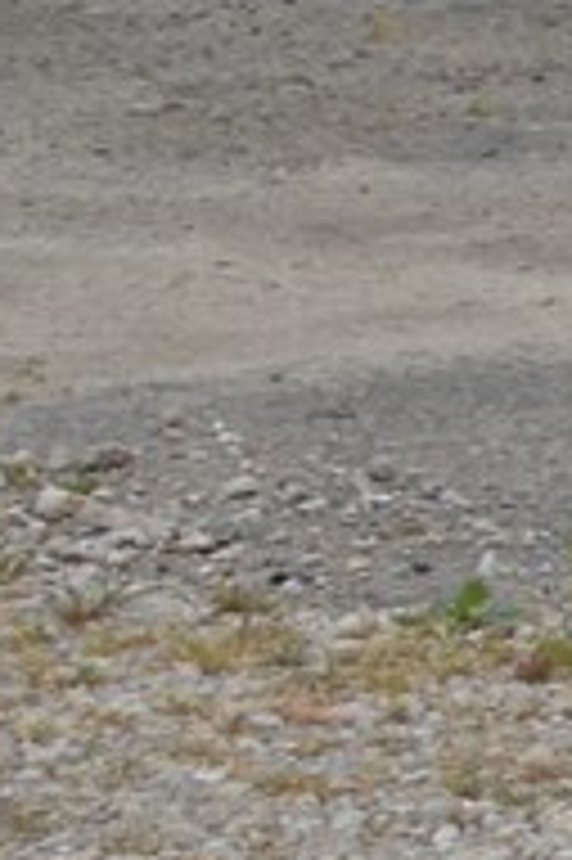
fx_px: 8953
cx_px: 4479
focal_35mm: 375
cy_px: -1148
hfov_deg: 3.0
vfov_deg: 5.3
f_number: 8
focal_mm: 22
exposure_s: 1/250
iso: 100
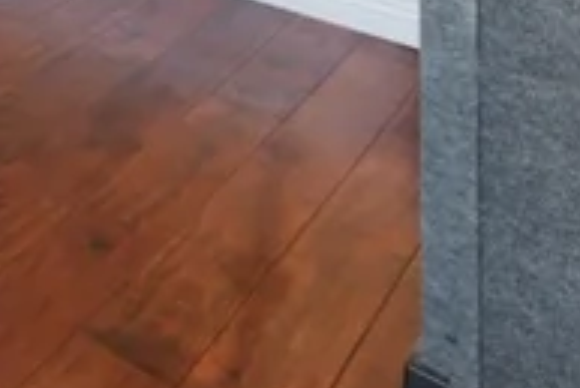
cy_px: -433
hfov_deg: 21.1
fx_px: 983
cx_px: -484
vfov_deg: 16.1
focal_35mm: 61
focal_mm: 14
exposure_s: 1/6
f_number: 11
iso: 400
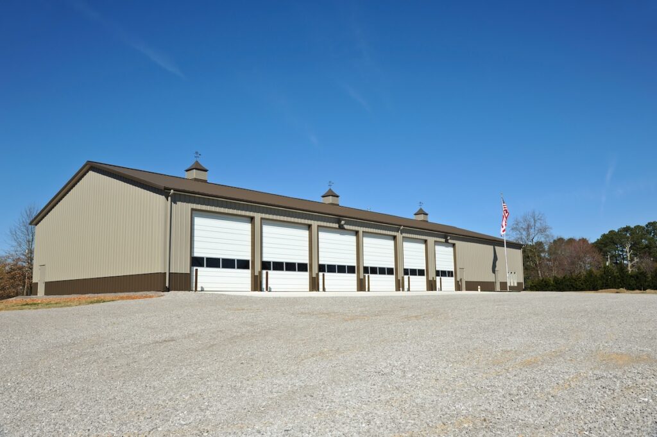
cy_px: 218
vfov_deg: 43.5
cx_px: 328
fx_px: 547
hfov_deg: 62.0
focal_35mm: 30
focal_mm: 30
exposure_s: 1/400
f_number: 8
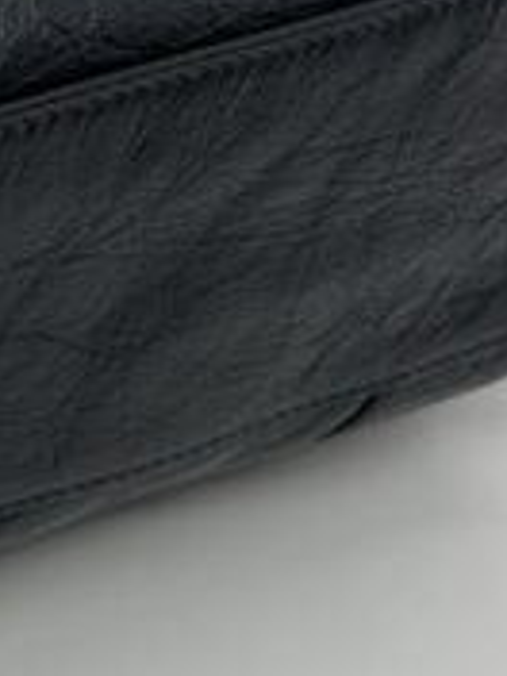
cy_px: 192
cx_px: -592
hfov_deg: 9.1
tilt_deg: -47.0
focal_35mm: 151
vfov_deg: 13.0
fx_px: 2949
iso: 40
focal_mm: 5.7
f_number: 1.5
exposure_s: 1/290
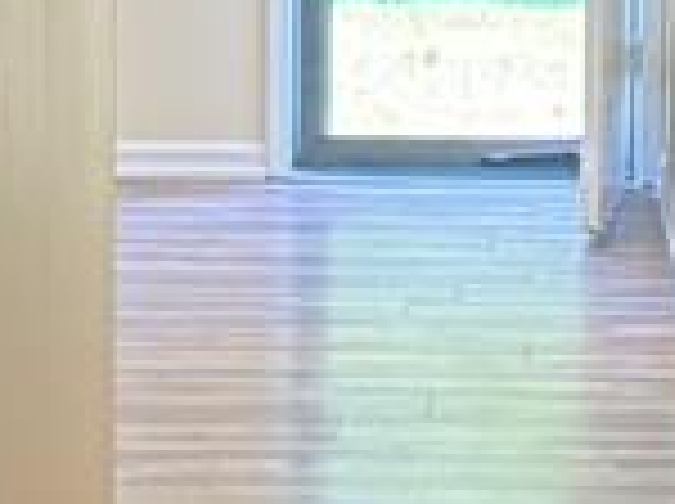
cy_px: 94
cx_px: 518
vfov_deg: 8.3
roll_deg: -1.2
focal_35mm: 178
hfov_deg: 11.1
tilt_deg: -6.2
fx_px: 3465
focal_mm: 5.96
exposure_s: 1/71
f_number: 1.6
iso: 125
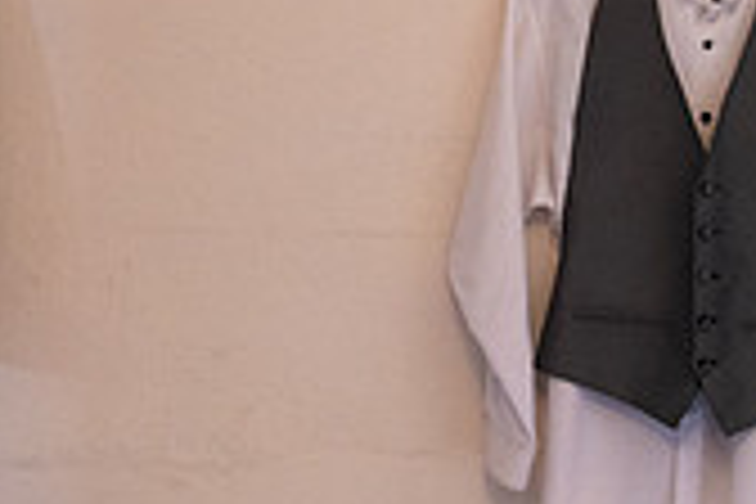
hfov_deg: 16.2
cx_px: 291
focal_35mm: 126
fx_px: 2646
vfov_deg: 10.8
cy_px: -8
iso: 1600
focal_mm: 35
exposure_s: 1/200
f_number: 4.5
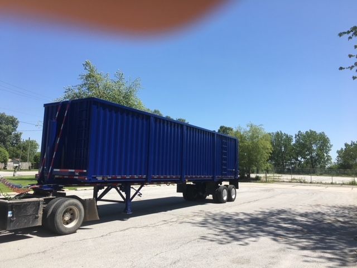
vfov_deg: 48.2
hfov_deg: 61.7
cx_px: 178
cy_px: 134
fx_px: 299
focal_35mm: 29
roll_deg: -1.1
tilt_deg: +6.1
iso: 25
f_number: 2.2
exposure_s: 1/1570
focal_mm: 4.15
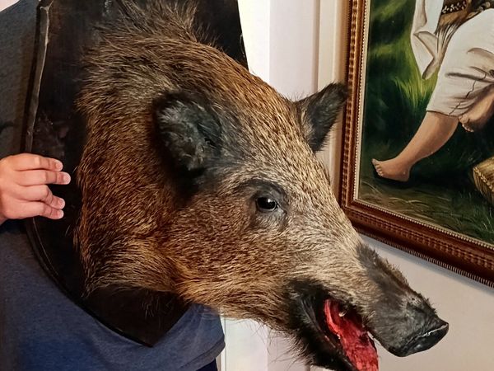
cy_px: 186
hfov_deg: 71.6
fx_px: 343
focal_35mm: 24
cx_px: 247
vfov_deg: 56.8
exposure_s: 1/25
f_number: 1.7
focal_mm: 5.24
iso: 2000
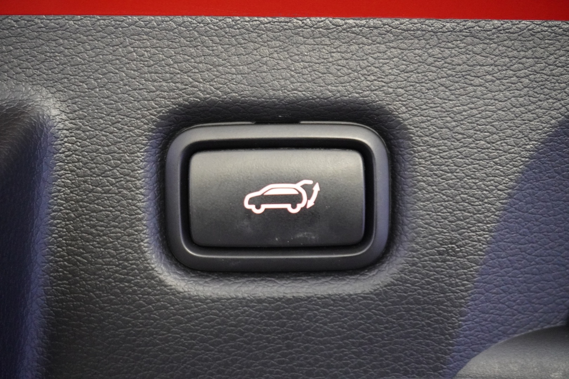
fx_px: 901
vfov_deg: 23.8
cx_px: 284
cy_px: 190
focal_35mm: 57
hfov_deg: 35.1
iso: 5000
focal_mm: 38
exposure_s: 1/60
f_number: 5.6
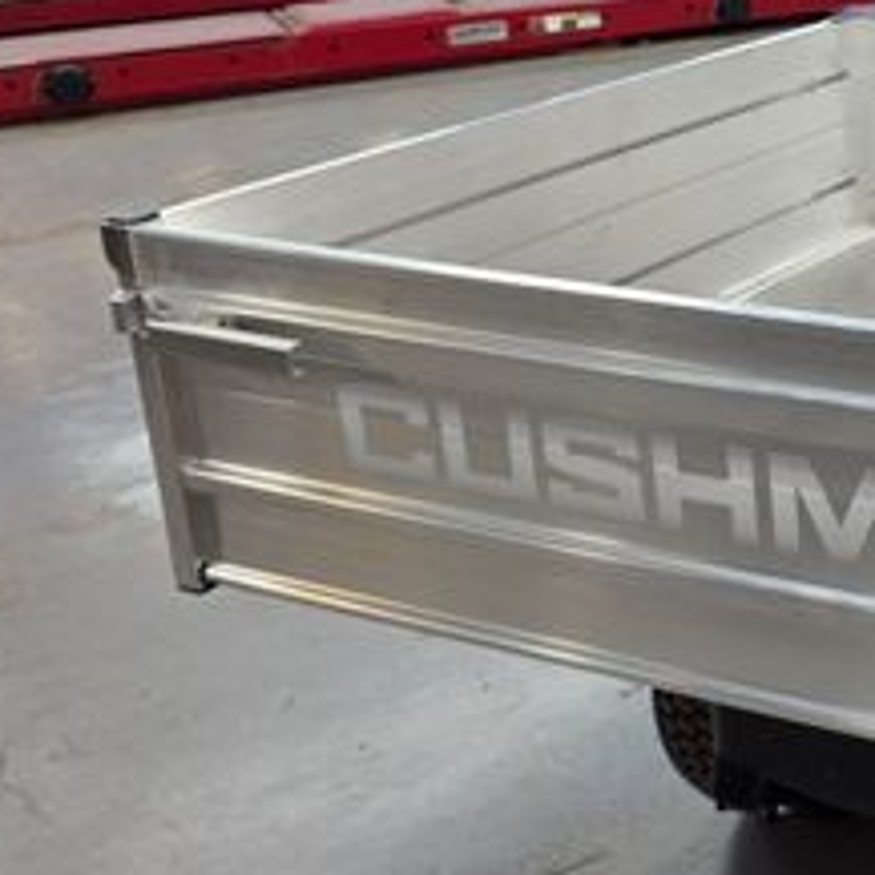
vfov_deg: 28.2
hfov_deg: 24.6
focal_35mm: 60
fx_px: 1716
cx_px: 1165
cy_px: 230
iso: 64
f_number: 1.7
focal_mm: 6.3
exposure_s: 1/120
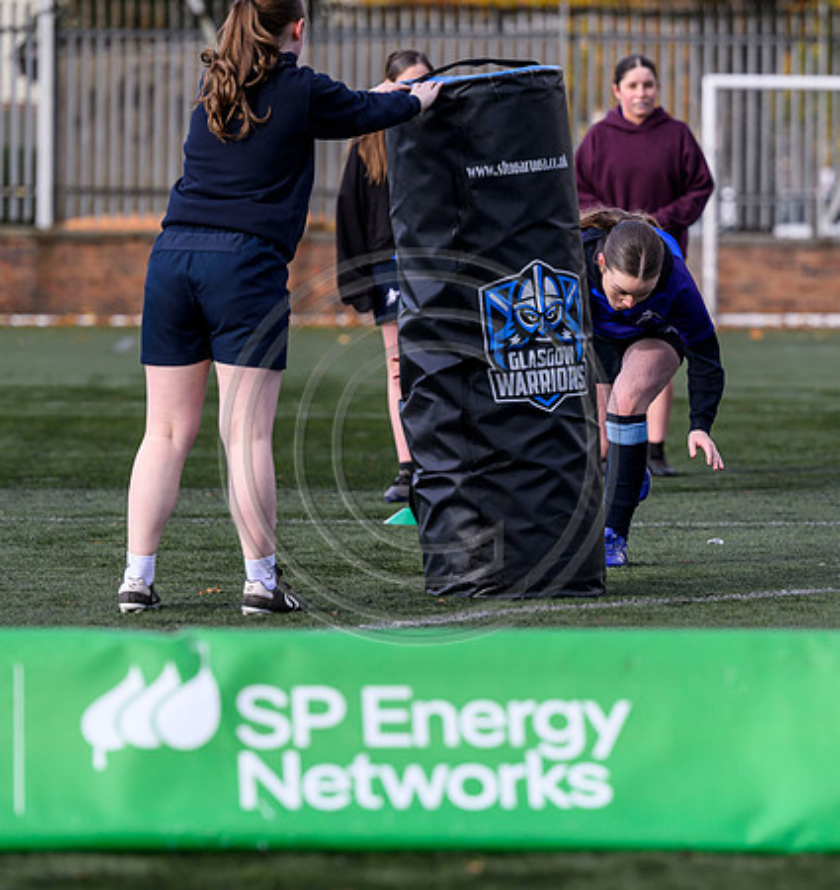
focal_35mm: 203
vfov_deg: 8.9
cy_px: 474
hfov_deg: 8.4
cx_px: 575
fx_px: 5726
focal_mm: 145
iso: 500
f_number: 3.5
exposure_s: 1/2000
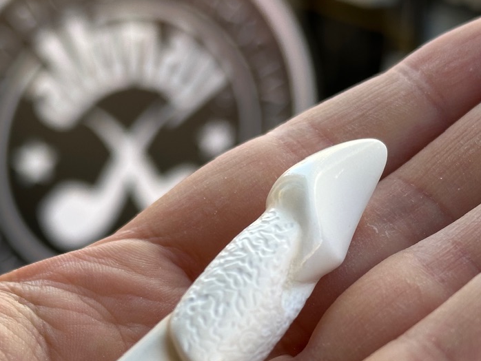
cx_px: 237
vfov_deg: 16.6
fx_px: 1223
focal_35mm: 88
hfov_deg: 22.2
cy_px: 296
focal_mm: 6.86
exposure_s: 1/464
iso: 64
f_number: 1.78
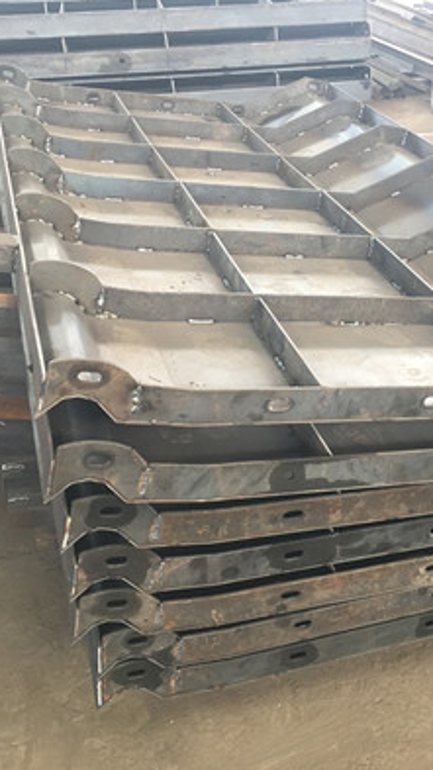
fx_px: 878
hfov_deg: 27.5
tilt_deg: -25.5
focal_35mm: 43
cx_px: 295
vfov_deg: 47.4
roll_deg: +1.7
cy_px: 383
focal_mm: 4.15
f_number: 2.2
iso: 64
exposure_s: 1/17
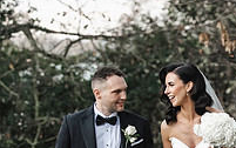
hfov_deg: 6.2
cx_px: 237
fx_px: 2163
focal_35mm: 336
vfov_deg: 3.9
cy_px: 234
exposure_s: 1/320
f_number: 2.8
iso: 640
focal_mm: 100
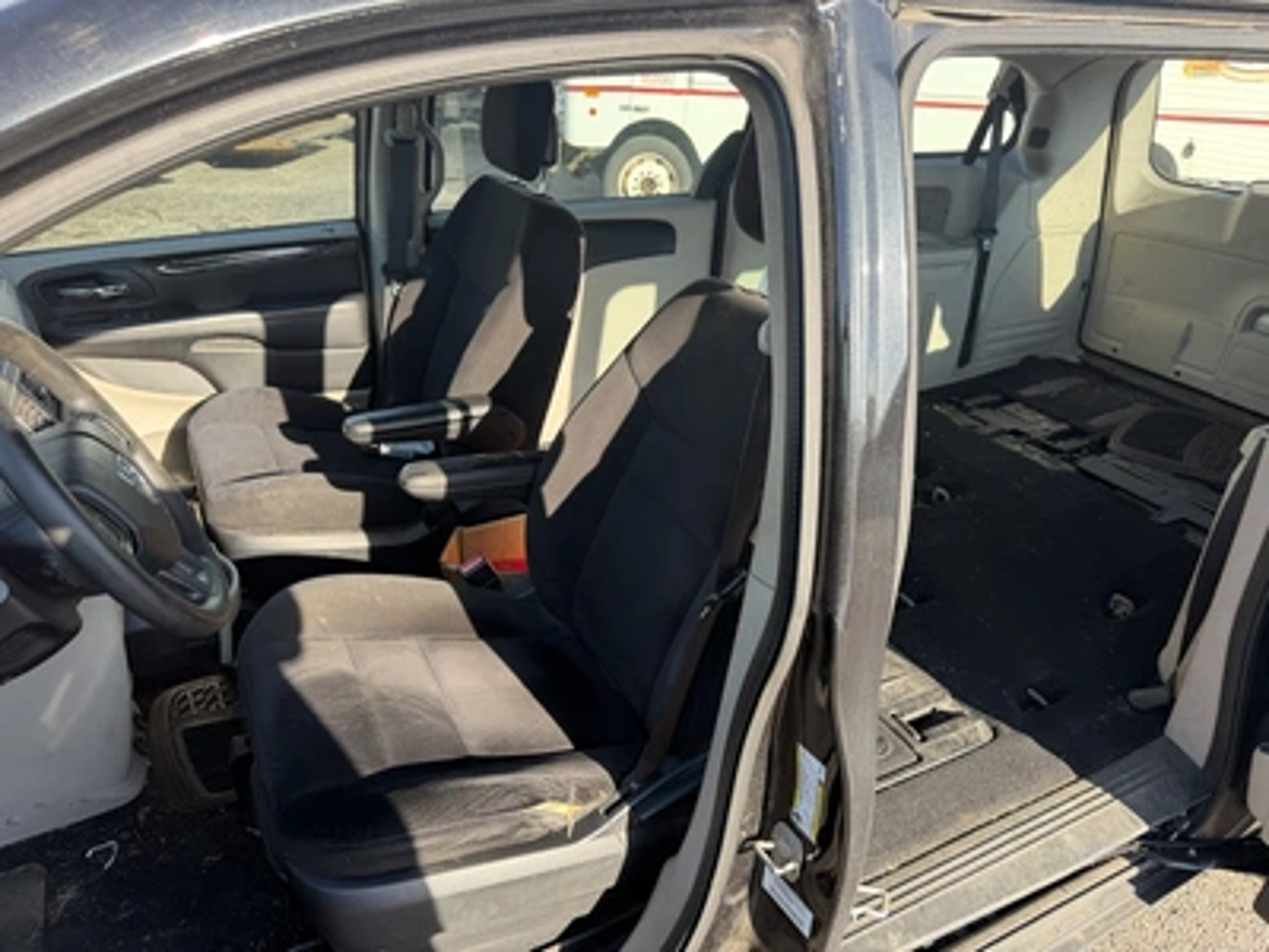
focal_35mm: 24
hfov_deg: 71.6
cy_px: 476
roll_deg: -4.6
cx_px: 634
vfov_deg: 56.8
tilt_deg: -28.0
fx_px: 880
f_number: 1.78
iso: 100
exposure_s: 1/695
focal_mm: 6.76
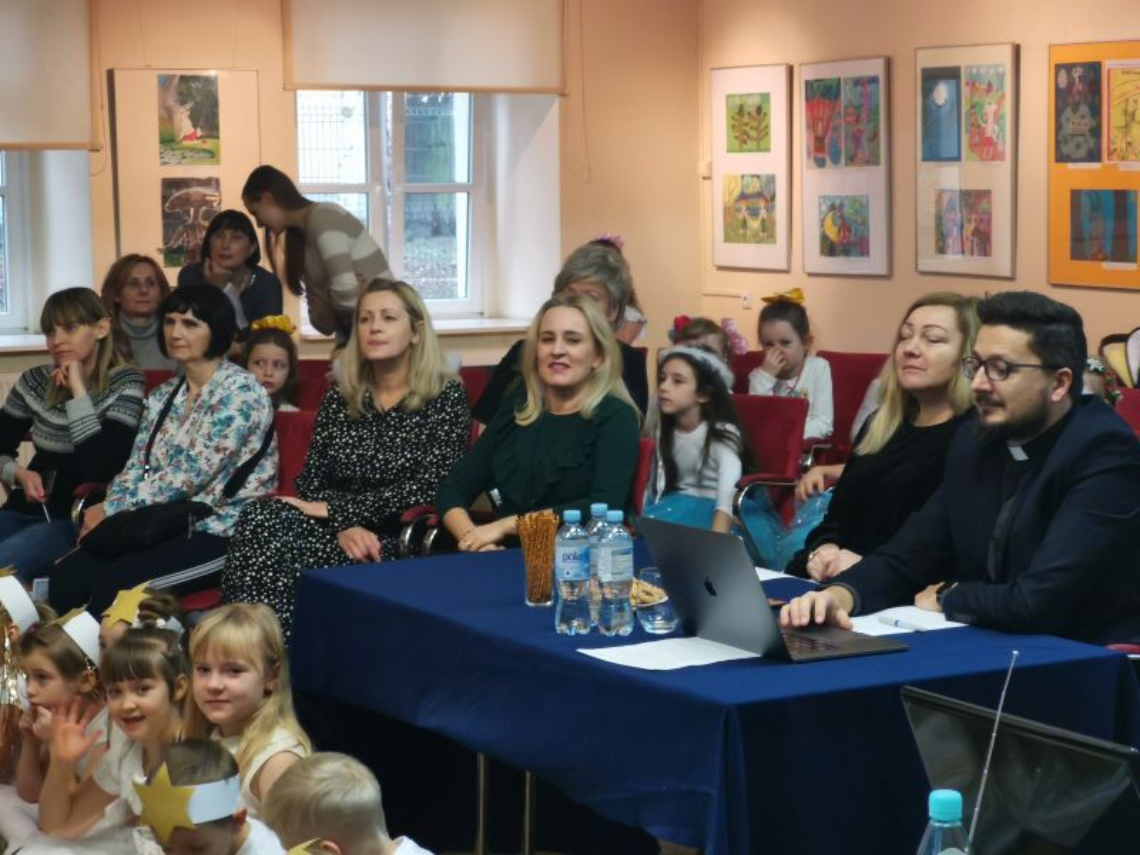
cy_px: 428
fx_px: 2668
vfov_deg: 18.2
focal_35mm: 81
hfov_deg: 24.1
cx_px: 570
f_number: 2.4
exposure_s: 1/25
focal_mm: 7.48
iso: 500
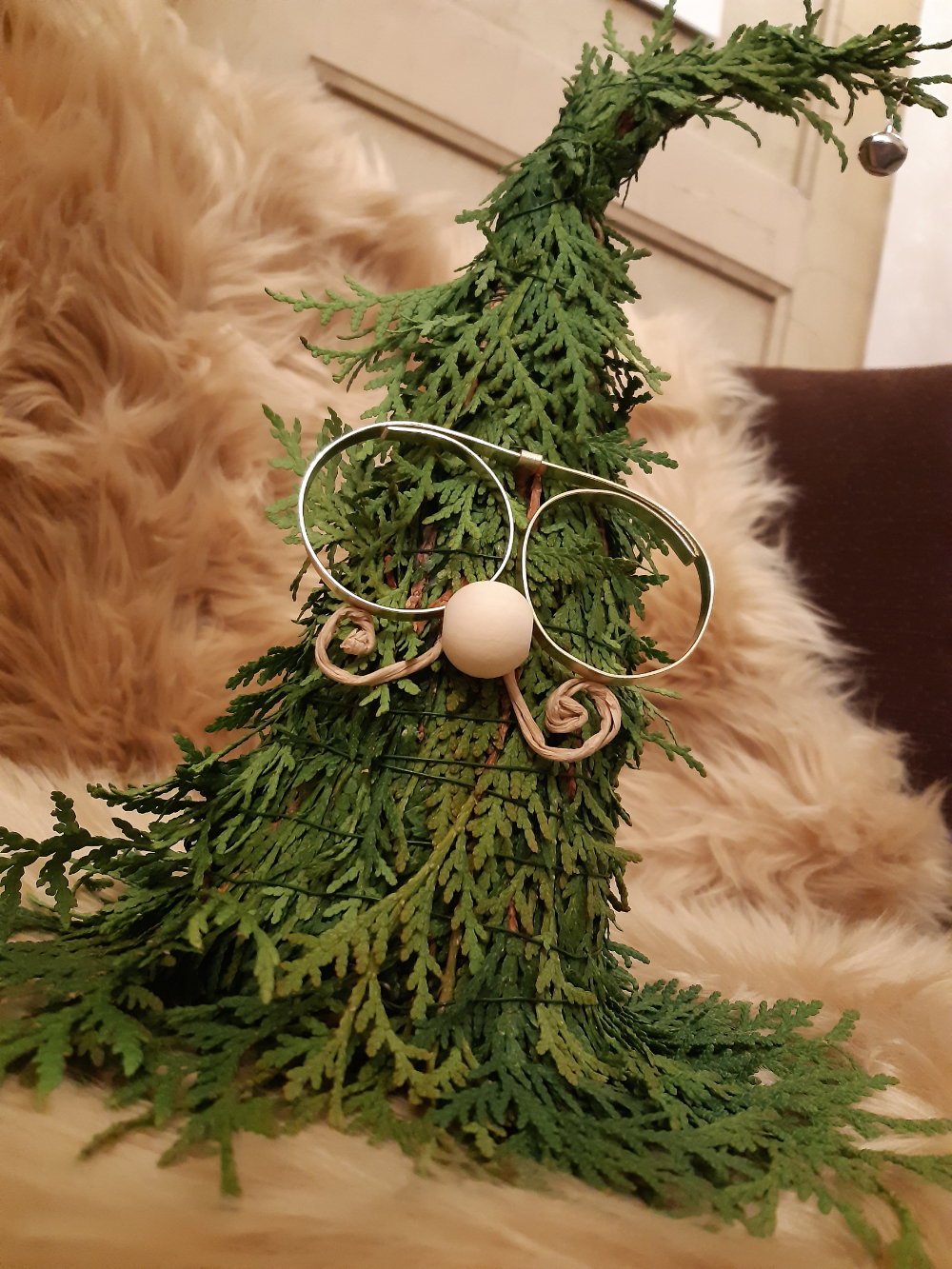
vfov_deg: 67.3
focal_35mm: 26
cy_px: 634
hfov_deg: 53.1
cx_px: 476
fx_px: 953
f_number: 1.7
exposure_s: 1/25
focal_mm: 3.9
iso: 400
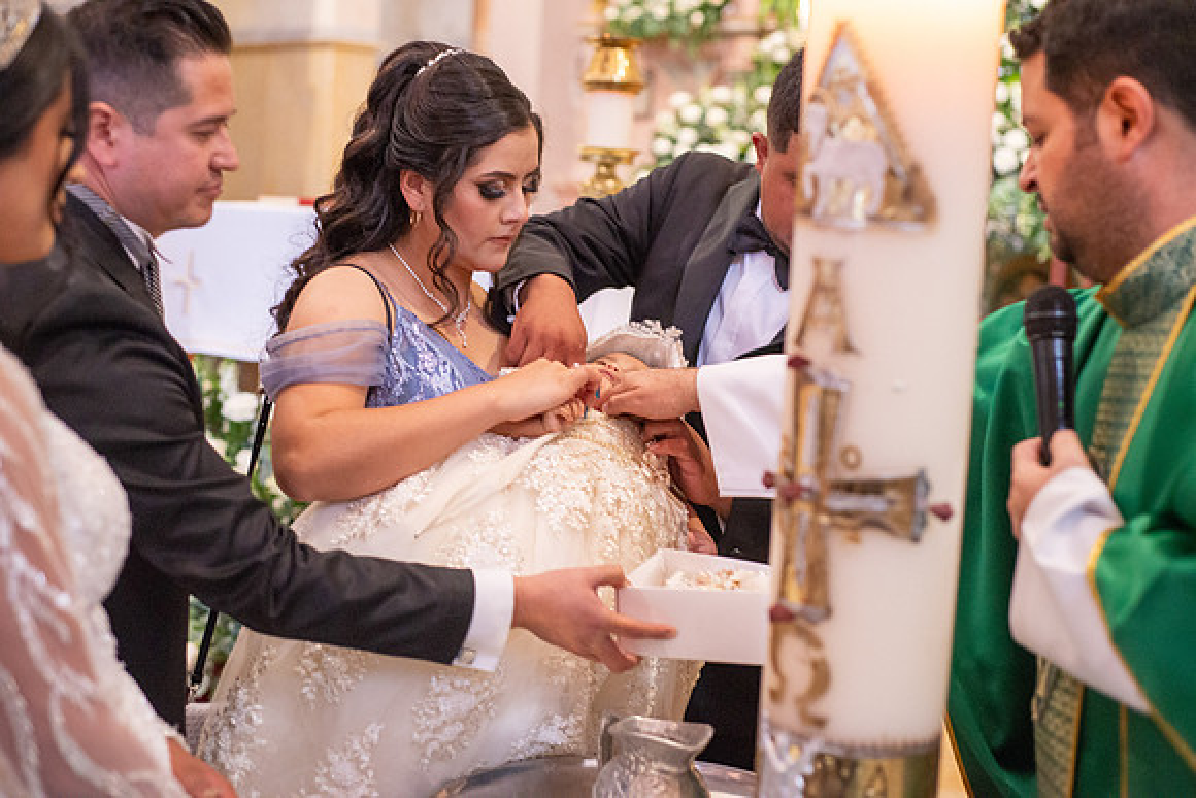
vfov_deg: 27.0
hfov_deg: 39.6
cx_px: 598
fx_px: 1661
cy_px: 399
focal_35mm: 50
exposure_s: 1/125
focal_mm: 50
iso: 2500
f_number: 2.8
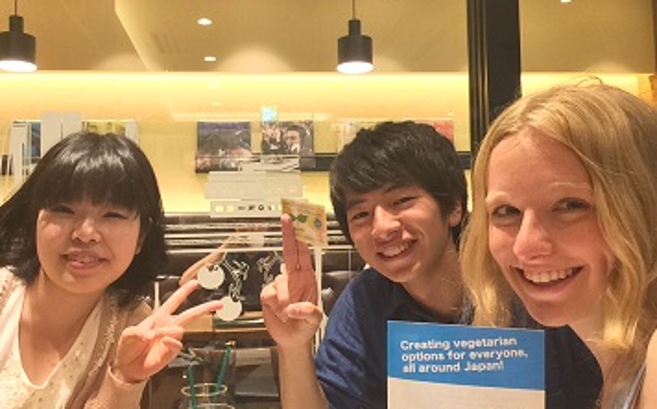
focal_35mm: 33
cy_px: 224
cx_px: 328
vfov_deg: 38.2
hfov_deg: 58.2
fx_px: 591
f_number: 2.4
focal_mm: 2.15
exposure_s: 1/30
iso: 200
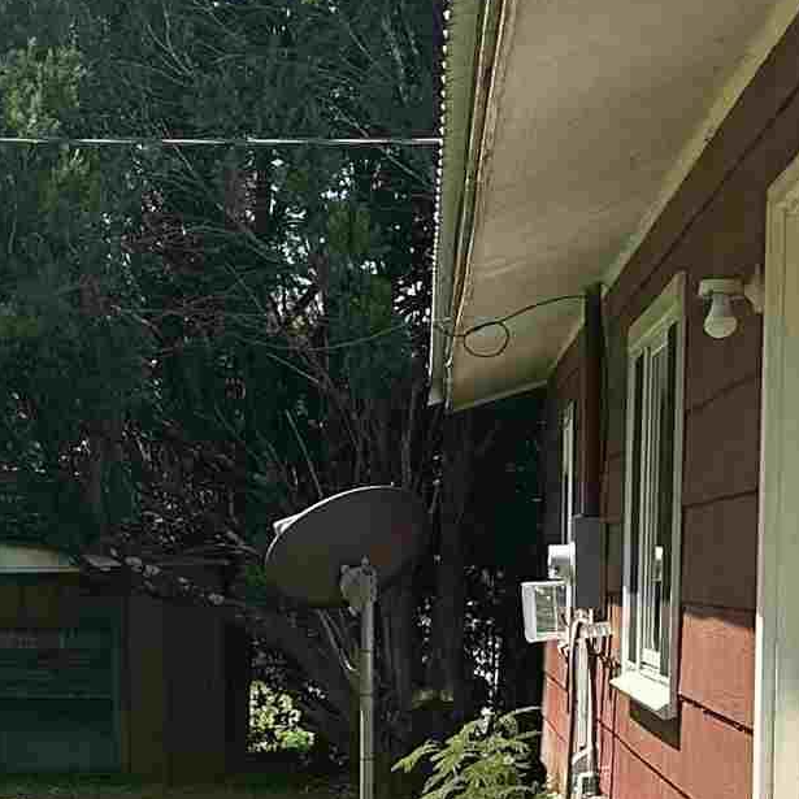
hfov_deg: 13.3
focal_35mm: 106
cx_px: -960
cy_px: 586
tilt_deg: +0.1
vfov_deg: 16.4
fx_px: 2768
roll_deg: -1.2
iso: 80
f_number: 1.78
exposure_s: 1/1916
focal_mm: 6.86
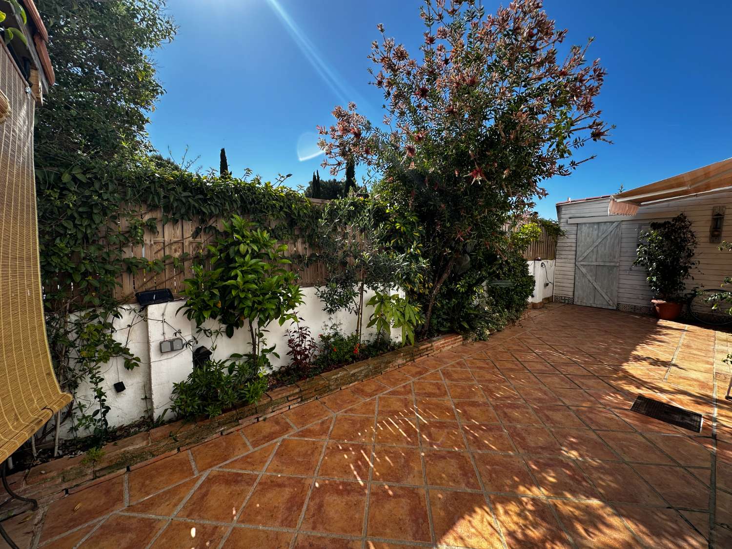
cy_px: 274
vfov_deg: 85.7
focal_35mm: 14
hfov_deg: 102.1
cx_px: 366
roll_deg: +0.2
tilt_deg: -5.4
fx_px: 296
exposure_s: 1/849
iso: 40
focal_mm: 2.22
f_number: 2.2
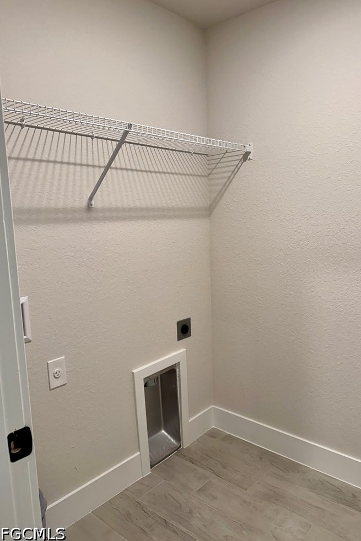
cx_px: 208
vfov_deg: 69.4
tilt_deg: -8.0
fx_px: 391
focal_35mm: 26
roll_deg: +1.2
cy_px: 265
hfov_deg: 49.4
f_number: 1.78
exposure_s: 1/120
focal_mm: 6.76
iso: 125
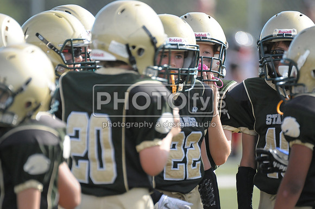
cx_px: 158
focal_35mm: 570
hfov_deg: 3.6
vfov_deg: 2.4
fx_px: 4981
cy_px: 104
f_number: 4
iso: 1600
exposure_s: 1/4000
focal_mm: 380
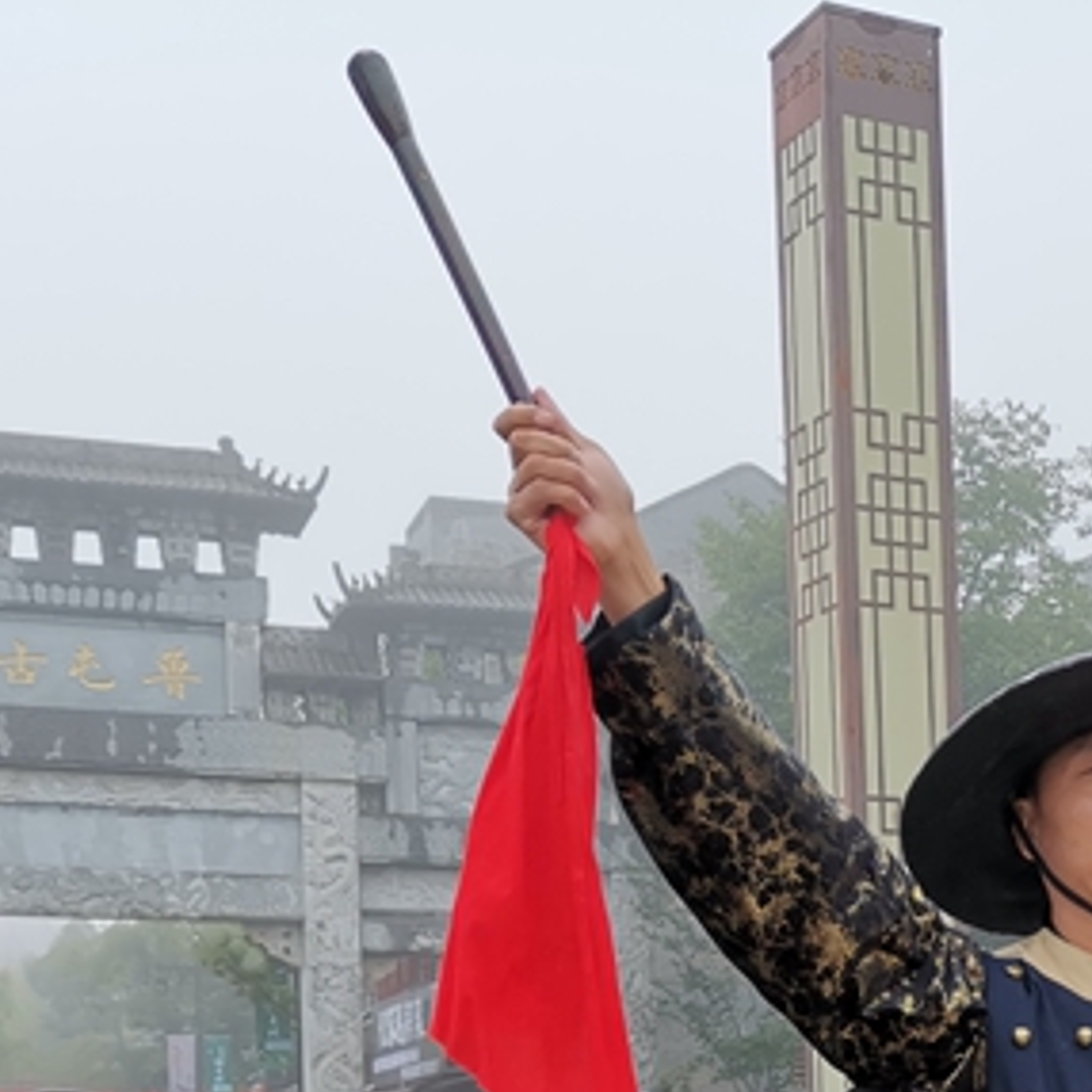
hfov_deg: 22.3
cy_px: 1285
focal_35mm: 75
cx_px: 1065
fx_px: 2677
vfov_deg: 21.5
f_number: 1.8
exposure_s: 1/529
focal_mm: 5.58
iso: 50
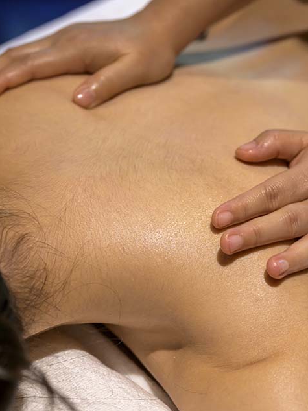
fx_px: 985
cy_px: 207
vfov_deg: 23.6
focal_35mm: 83
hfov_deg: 17.8
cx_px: 165
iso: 1000
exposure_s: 1/200
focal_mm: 57
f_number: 4
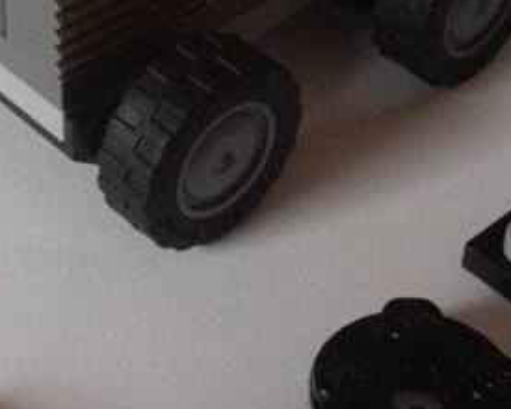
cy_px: 92
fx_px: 1785
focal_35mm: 118
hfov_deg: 16.3
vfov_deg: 13.0
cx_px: 195
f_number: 3.9
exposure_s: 1/30
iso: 125
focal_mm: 6.61
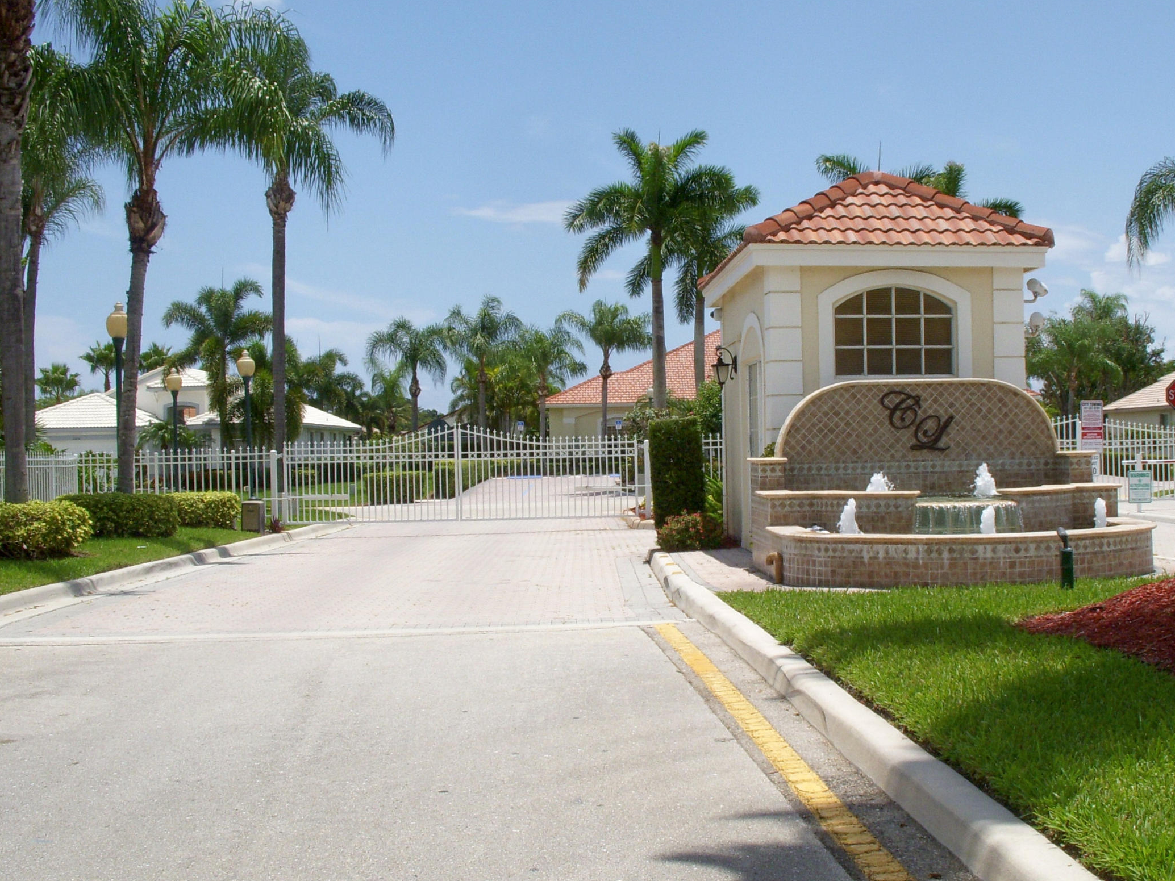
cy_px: 465
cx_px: 687
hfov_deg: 38.8
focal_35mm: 49
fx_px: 1663
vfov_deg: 29.7
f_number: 6.6
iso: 100
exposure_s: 1/500
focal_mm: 6.3
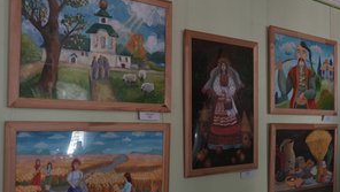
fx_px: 370
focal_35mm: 41
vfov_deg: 29.0
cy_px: 114
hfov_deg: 49.4
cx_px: 169
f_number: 3.2
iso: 640
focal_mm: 29
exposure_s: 1/80
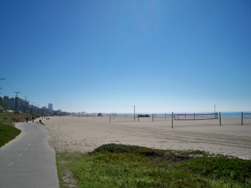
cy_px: 94
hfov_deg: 52.6
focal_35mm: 35
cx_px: 126
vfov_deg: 40.7
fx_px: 254
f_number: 4.7
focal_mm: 6.3
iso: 64
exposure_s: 1/1000
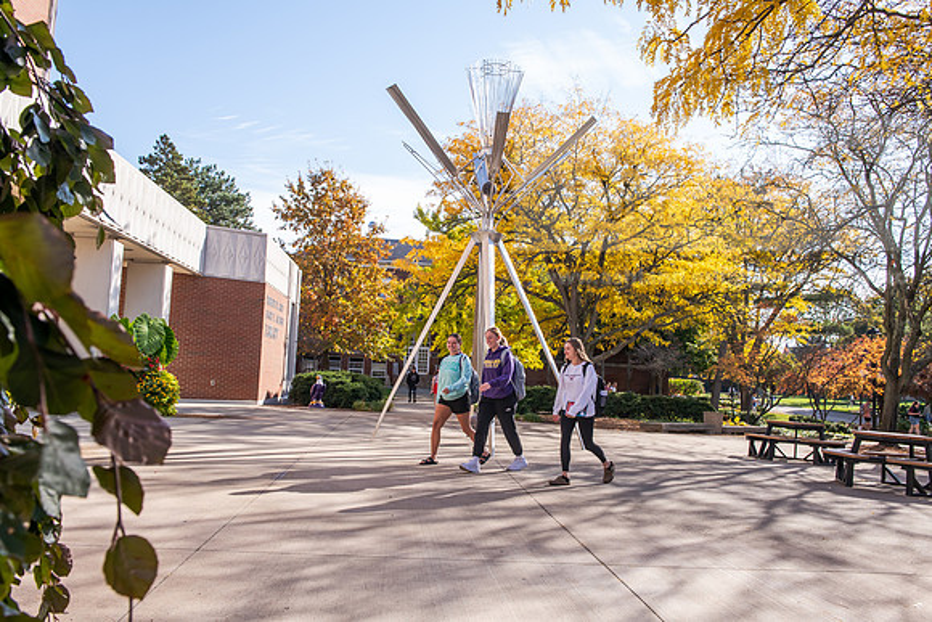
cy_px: 311
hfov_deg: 60.3
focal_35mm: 31
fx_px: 803
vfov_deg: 42.3
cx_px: 466
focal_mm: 31
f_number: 8
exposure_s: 1/320
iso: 320
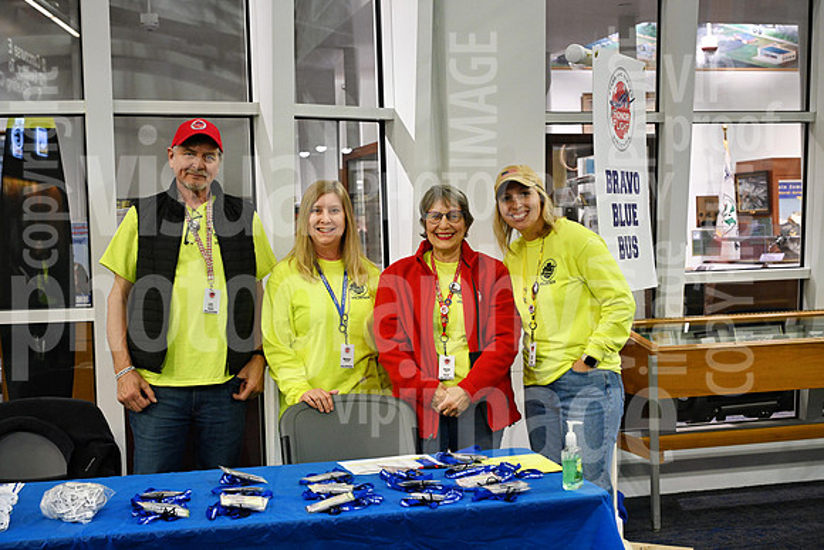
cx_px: 412
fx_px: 1168
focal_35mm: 51
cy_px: 275
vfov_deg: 26.5
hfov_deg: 38.9
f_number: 5
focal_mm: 51
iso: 4000
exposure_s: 1/160
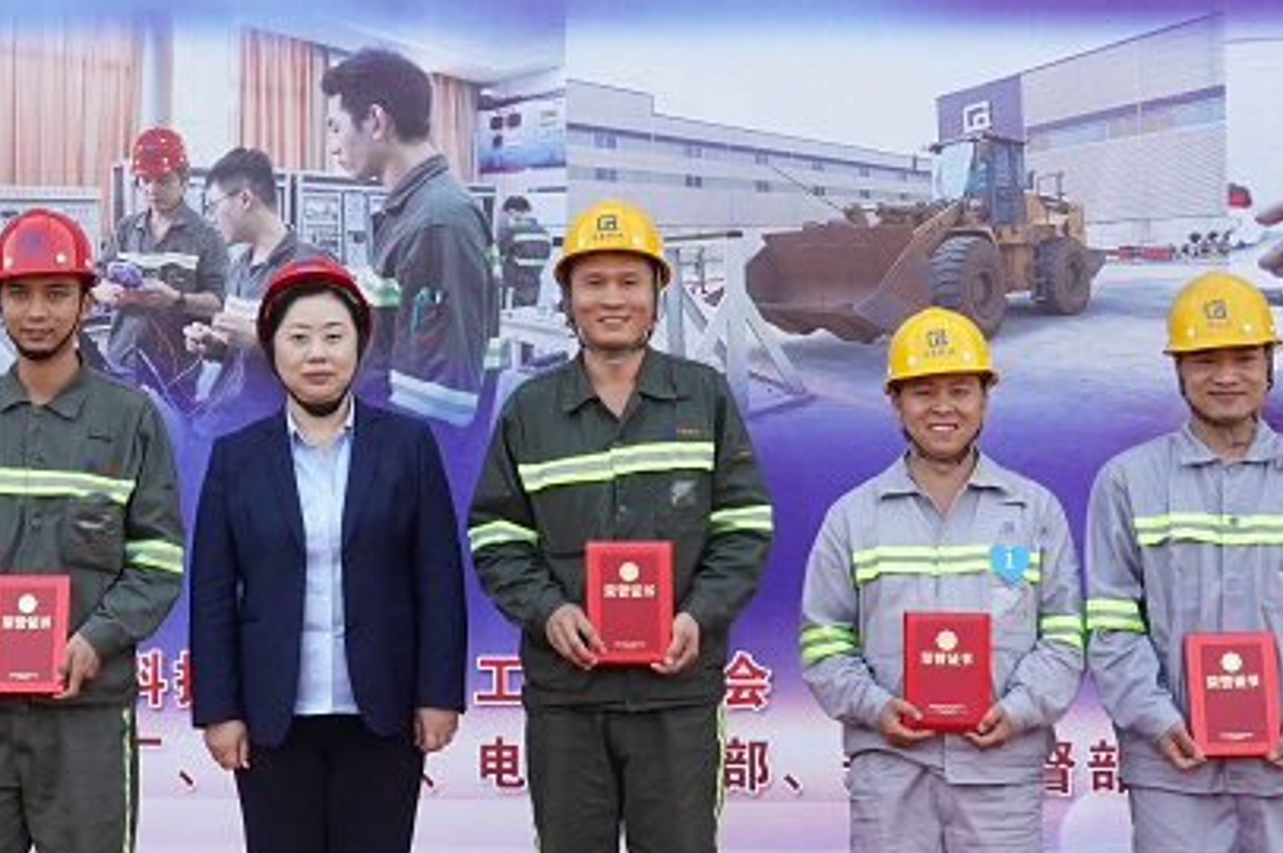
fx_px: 3597
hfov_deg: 20.0
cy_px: 234
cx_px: 284
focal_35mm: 101
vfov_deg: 13.5
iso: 3200
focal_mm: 41
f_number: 18
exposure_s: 1/100
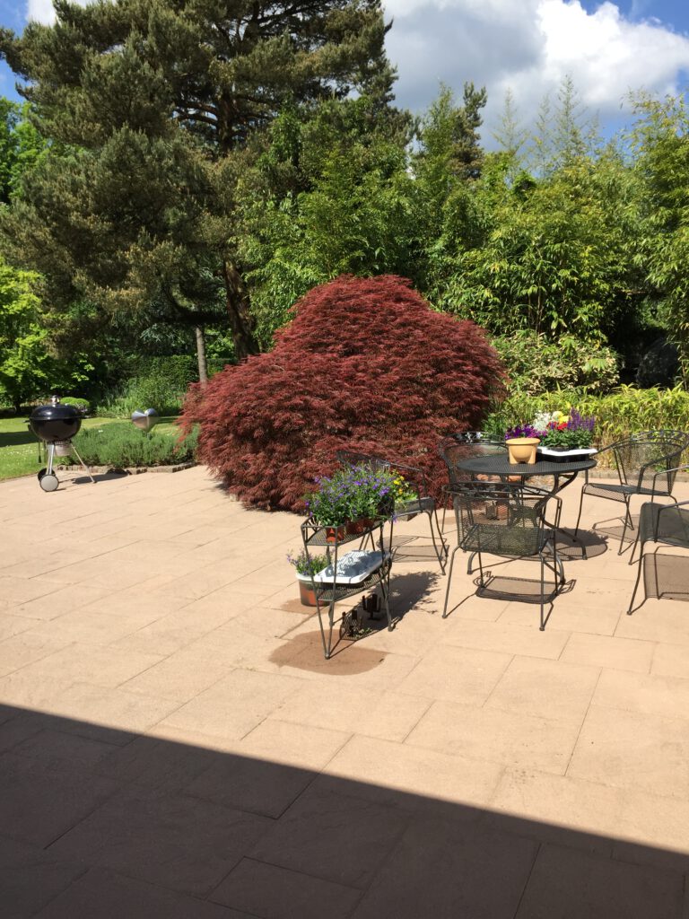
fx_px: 770
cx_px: 344
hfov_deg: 48.2
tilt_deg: -9.0
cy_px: 460
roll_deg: +0.7
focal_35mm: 29
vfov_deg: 61.7
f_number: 2.2
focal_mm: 4.15
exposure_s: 1/1319
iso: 32
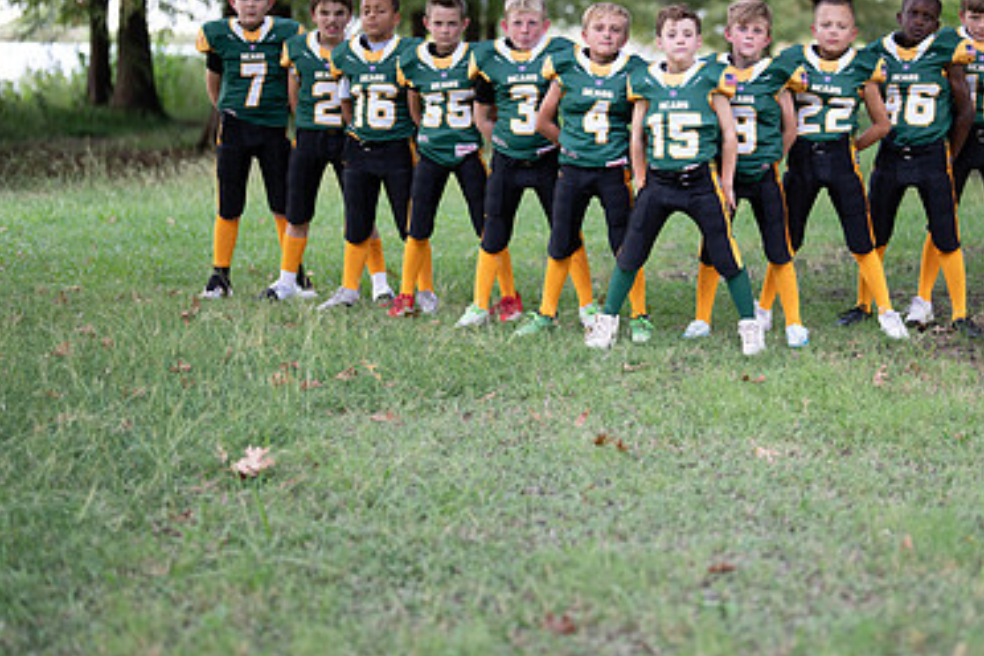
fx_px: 2132
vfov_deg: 17.4
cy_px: 155
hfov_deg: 25.8
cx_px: 667
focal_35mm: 78
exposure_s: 1/1000
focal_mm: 50
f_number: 1.2
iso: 320
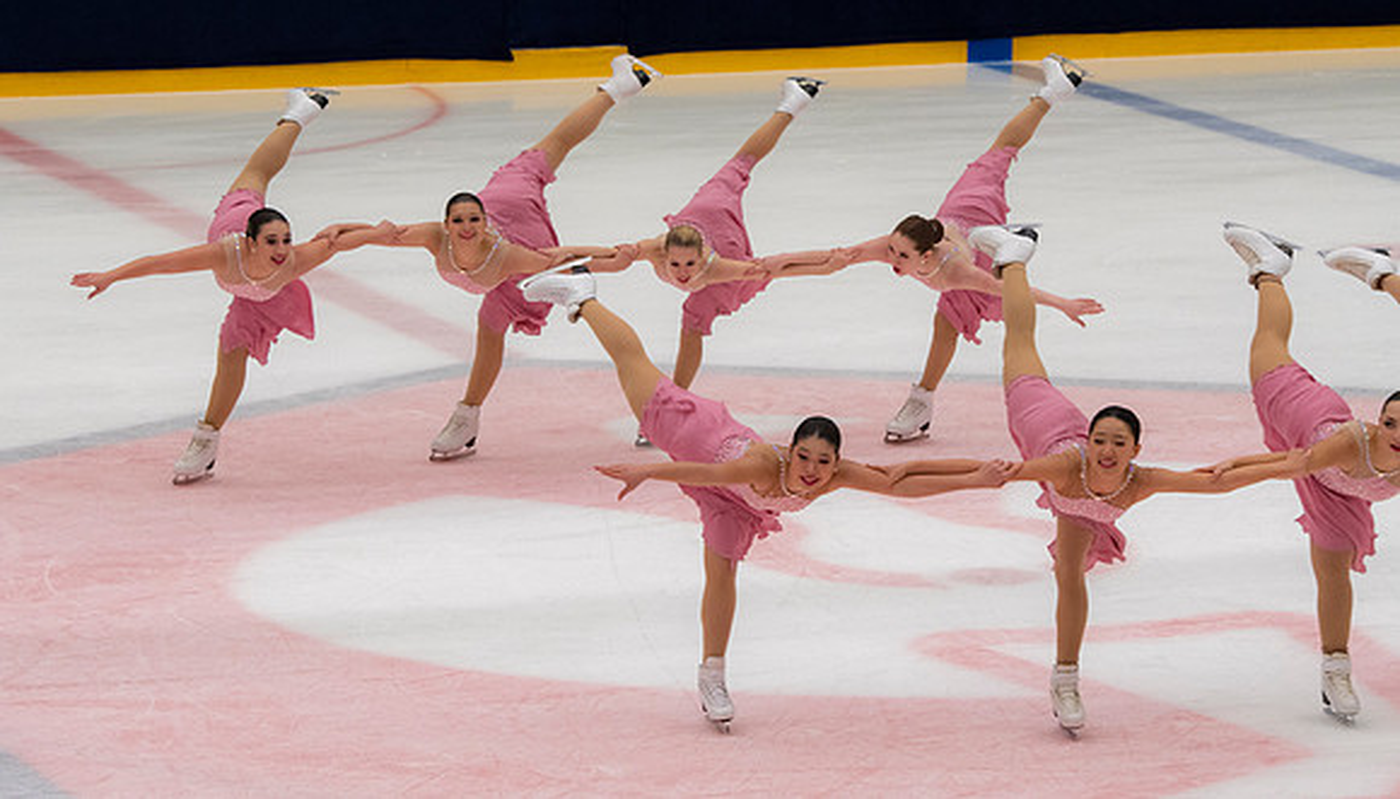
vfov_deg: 6.6
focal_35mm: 186
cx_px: 610
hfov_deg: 11.6
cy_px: 273
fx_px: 6911
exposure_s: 1/320
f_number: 5.6
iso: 1000
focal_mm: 105
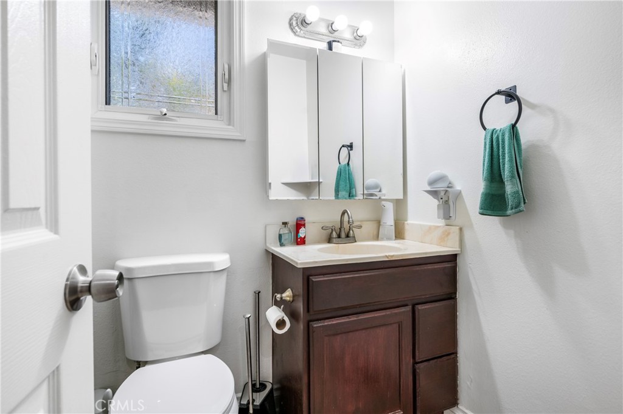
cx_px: 312
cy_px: 207
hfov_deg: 91.7
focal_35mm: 18
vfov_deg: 68.8
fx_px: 303
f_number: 7.1
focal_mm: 17.5
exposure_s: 1/60
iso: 400
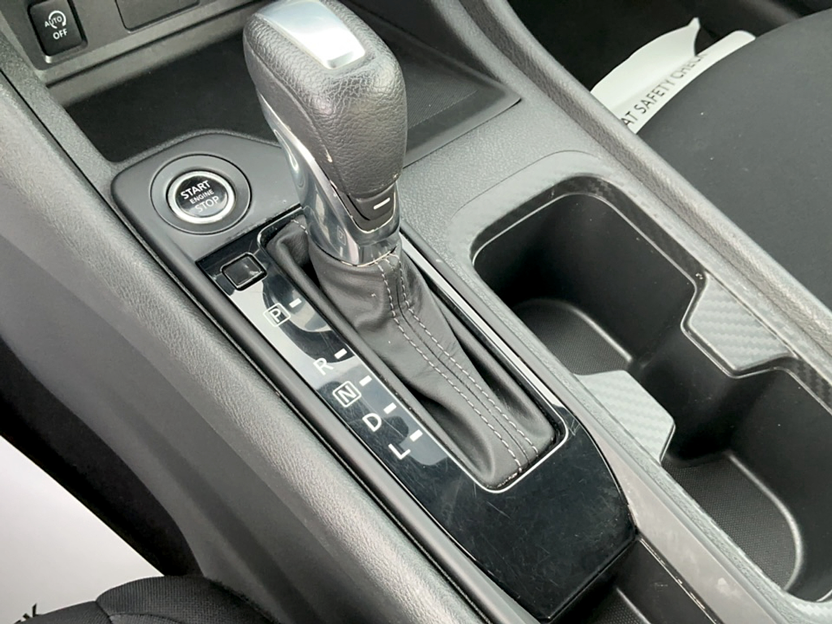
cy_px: 312
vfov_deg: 46.8
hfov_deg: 60.0
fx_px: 721
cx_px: 416
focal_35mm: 30
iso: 100
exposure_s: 1/60
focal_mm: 3
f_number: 1.8
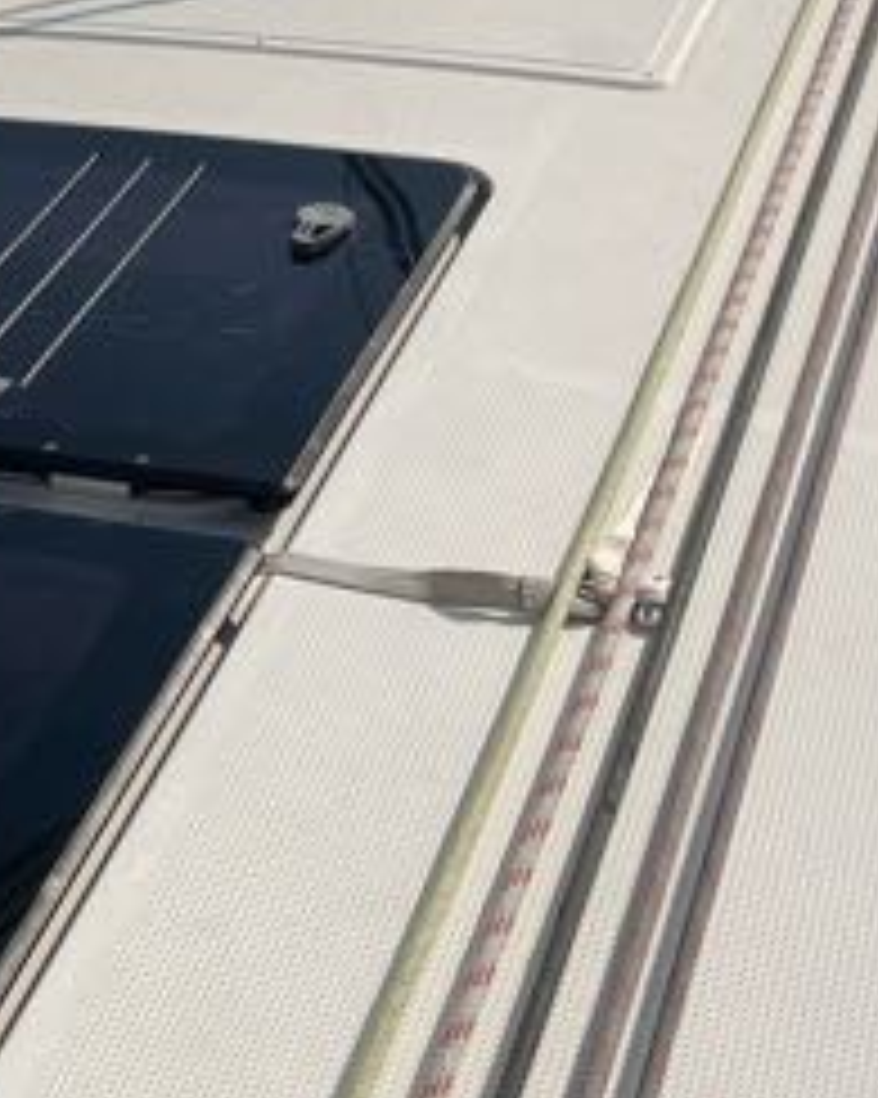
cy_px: -151
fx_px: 2828
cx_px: 302
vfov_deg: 20.8
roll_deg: +3.3
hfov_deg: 17.6
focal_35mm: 87
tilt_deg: -16.5
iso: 32
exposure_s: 1/7813
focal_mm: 4.2
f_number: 1.6
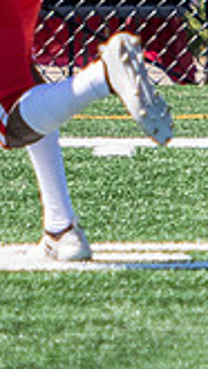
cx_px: -101
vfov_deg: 1.1
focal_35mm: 1913
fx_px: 18728
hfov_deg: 0.6
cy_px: -203
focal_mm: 140
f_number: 2.8
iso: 160
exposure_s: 1/2000
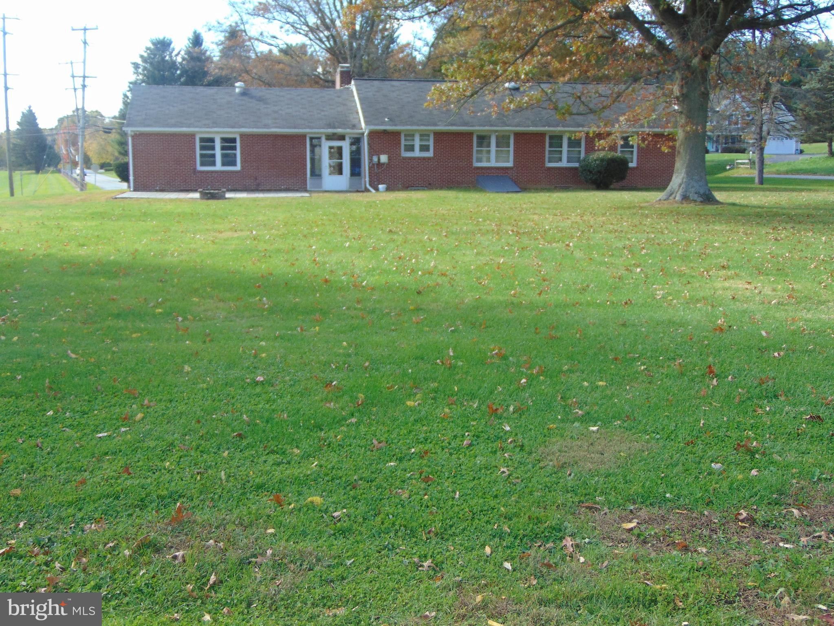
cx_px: 417
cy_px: 313
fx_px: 940
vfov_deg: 36.8
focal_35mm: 39
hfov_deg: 47.9
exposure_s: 1/200
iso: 80
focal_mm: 6.9
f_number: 3.3
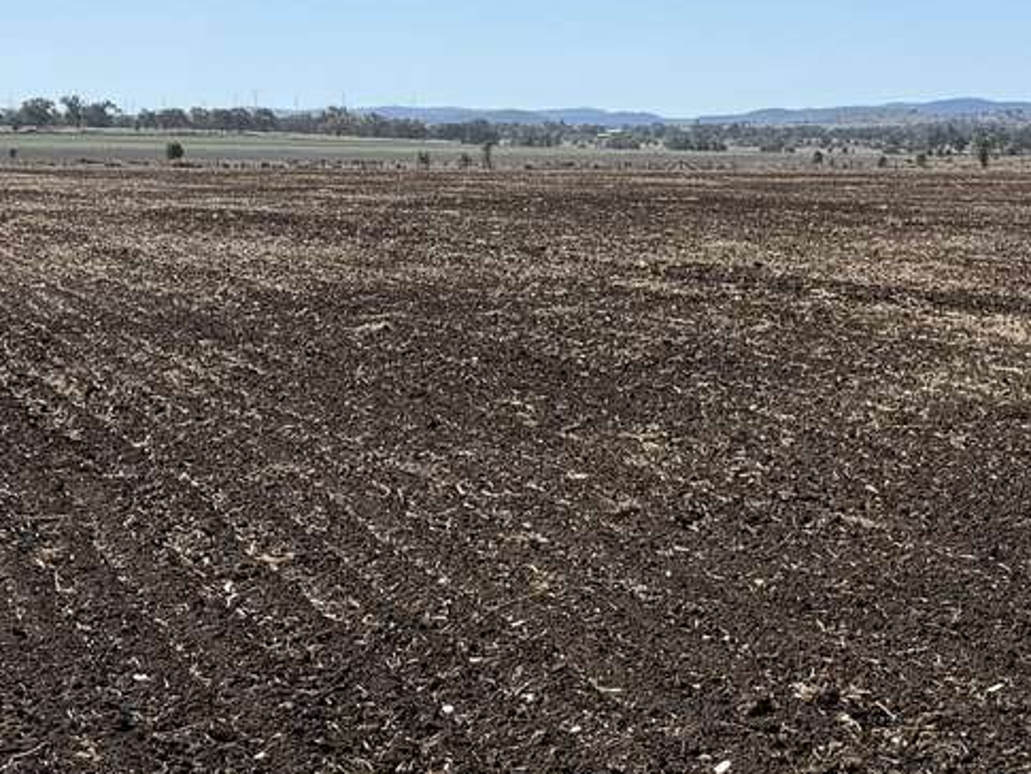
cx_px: 937
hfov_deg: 20.2
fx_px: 2830
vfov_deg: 15.5
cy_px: 600
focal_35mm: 95
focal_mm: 6.76
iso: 80
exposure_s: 1/4405
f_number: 1.78
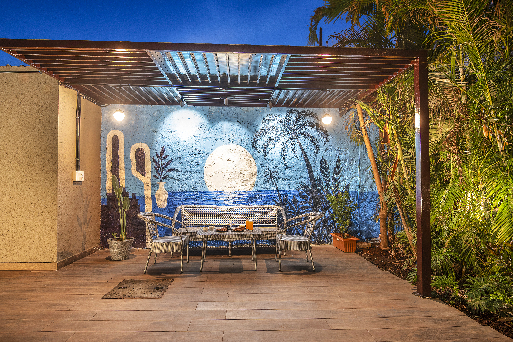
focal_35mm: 20
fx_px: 285
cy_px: 171
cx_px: 256
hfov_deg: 84.0
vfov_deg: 62.0
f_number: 7.1
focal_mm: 20
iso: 320
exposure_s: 1.6
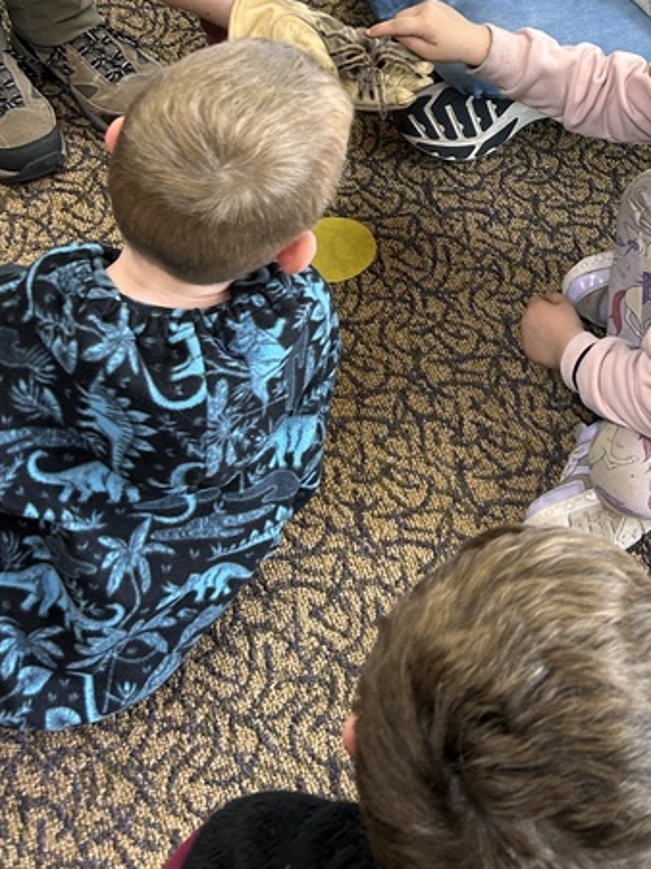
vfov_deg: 31.3
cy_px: 102
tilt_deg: -43.6
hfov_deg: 24.5
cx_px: 503
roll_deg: -0.8
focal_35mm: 59
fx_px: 1480
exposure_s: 1/60
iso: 100
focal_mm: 5.7
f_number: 1.5
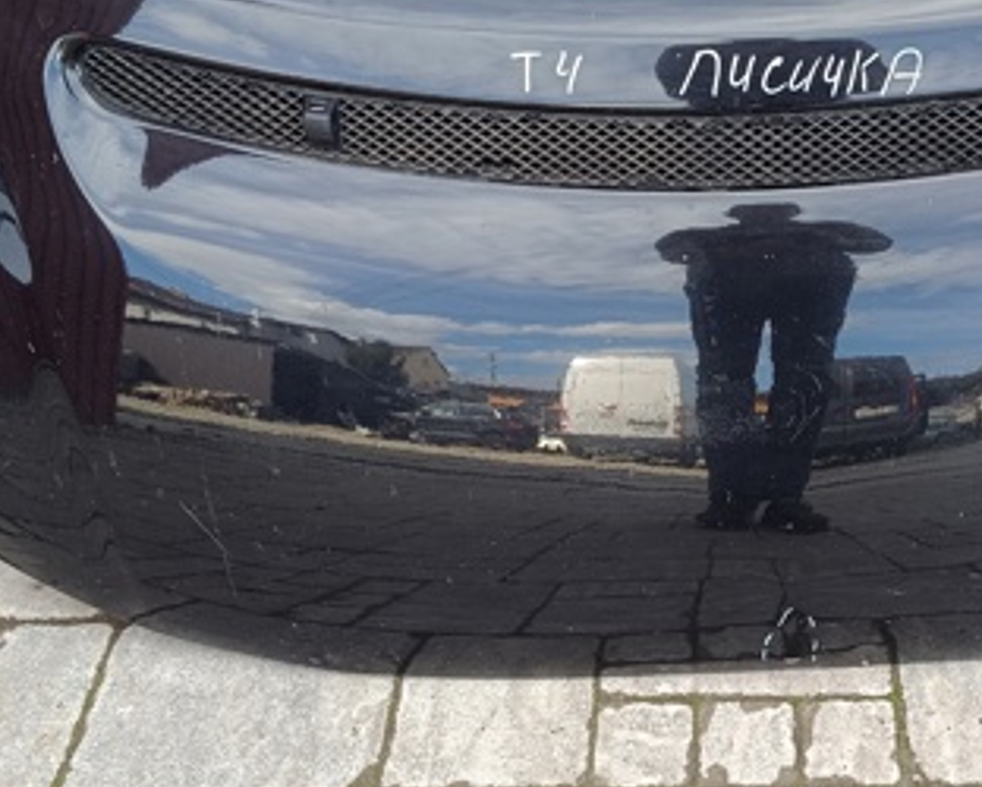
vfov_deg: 31.4
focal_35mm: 48
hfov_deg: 37.8
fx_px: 1396
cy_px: 324
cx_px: 733
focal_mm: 5.59
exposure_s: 1/102
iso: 52
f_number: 1.88
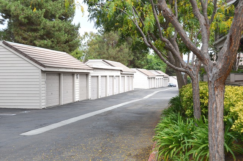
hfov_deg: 41.2
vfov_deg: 28.0
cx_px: 122
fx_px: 323
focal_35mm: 48
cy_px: 80
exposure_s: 1/250
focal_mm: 32
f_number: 8
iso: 200
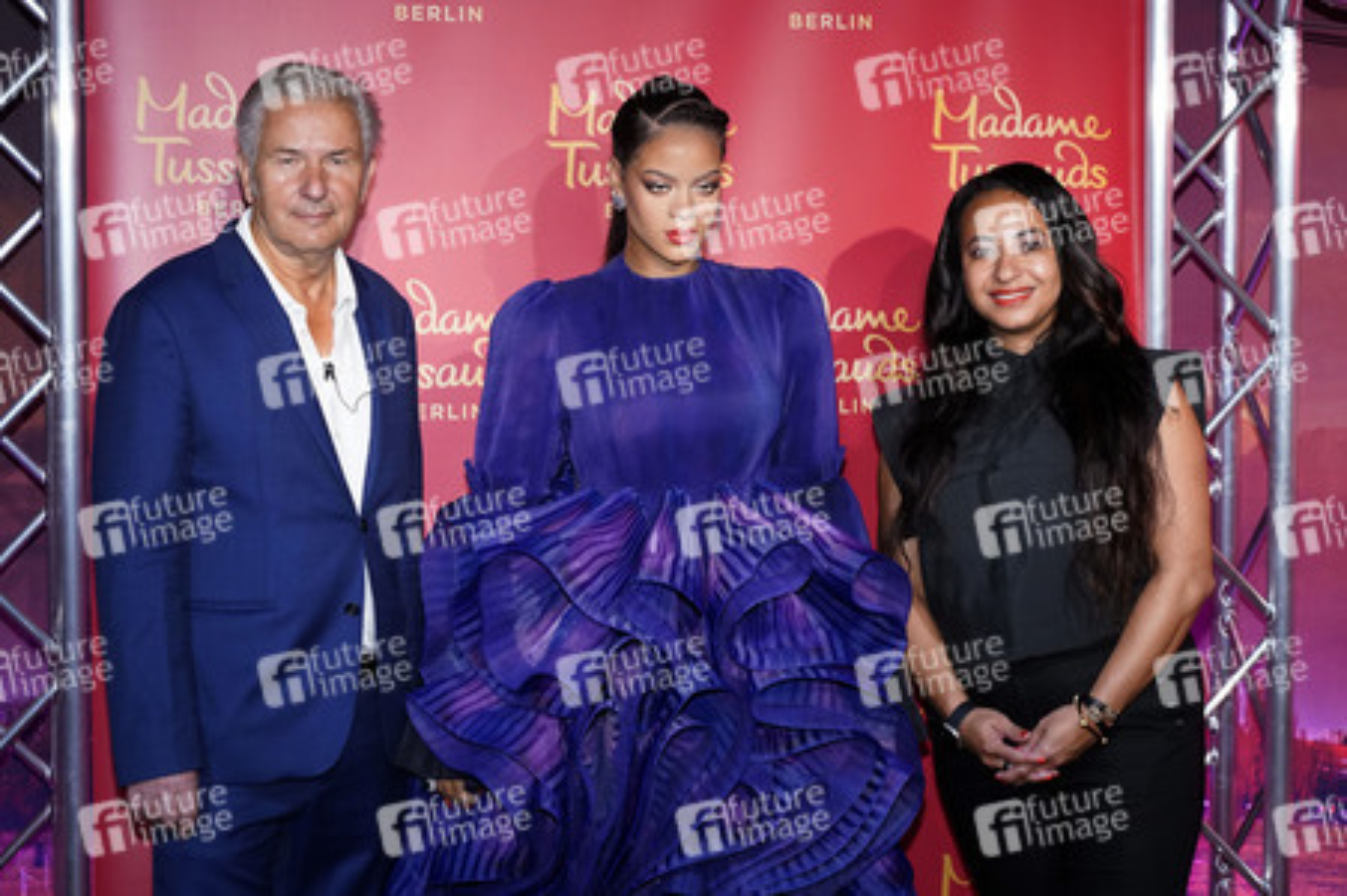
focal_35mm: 59
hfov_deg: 34.0
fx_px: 2206
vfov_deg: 23.0
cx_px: 674
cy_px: 448
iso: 1600
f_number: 4.5
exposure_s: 1/60
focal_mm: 59
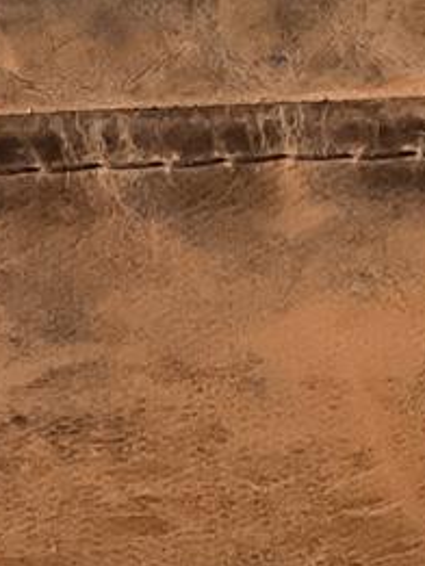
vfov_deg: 4.9
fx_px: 6412
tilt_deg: -30.4
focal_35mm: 392
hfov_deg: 3.8
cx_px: -11
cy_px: -904
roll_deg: -1.2
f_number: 2.2
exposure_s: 1/79
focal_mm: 7.5
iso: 250
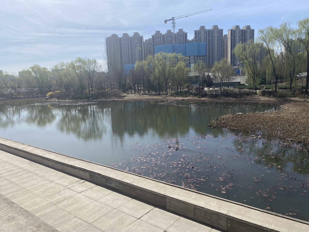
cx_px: 154
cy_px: 116
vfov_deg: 53.1
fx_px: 232
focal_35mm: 26
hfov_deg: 67.3
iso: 32
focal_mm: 4.25
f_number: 1.8
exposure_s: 1/3984
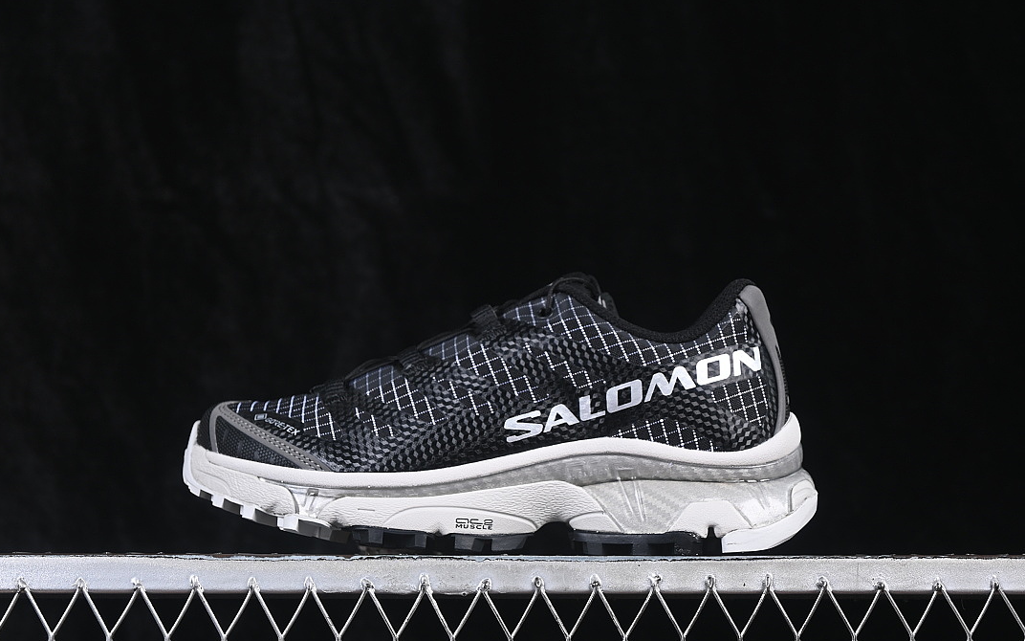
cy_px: 341
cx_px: 510
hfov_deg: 26.8
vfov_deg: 16.9
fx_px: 2151
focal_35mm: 77
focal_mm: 50
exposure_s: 1/60
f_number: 6.3
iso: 160
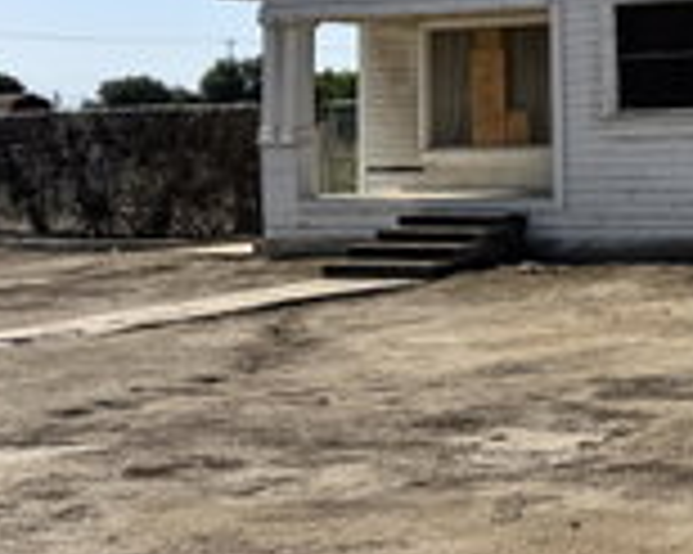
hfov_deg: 20.9
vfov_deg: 19.4
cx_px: 1030
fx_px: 1599
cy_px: 86
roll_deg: +0.4
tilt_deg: +2.7
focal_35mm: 78
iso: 80
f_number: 1.78
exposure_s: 1/7092
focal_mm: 6.76
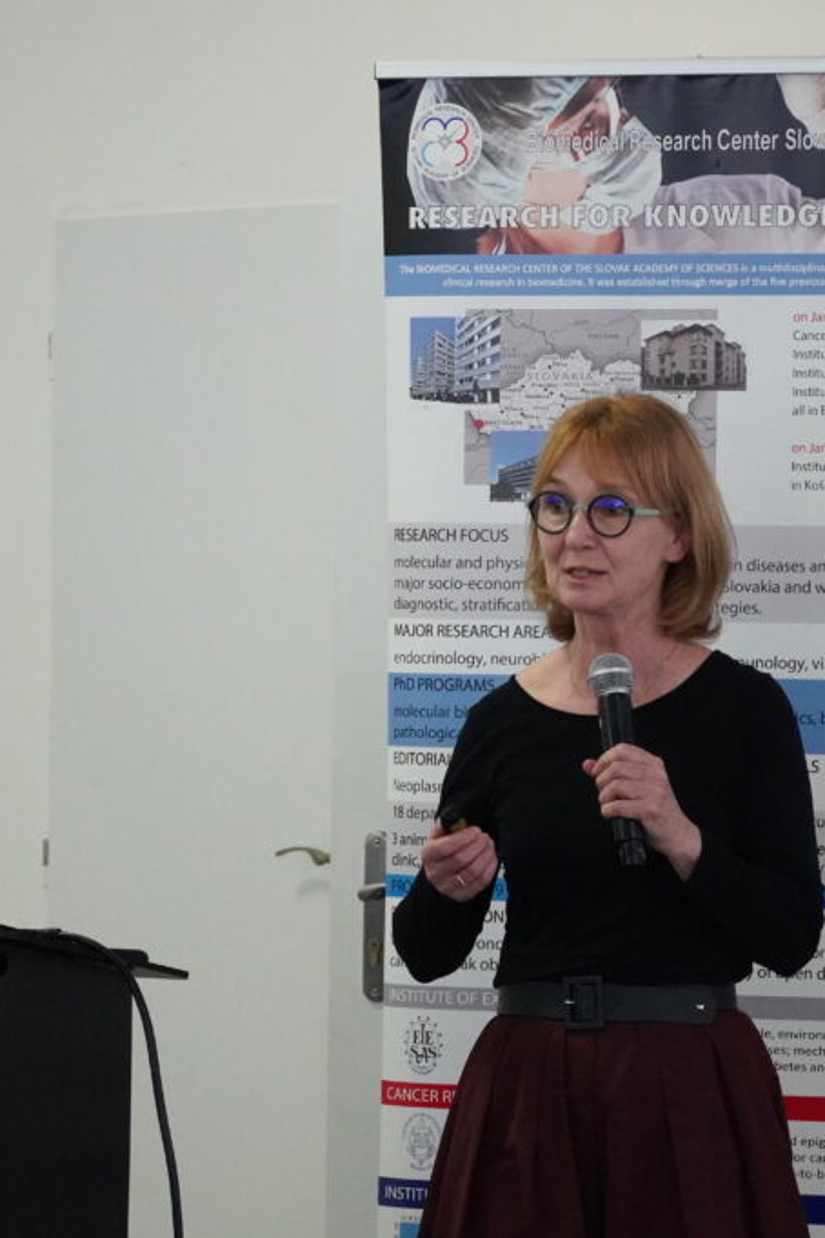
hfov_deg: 8.3
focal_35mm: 165
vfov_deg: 12.5
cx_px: 452
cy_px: 619
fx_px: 5663
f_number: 5.6
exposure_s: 1/125
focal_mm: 73
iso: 6400
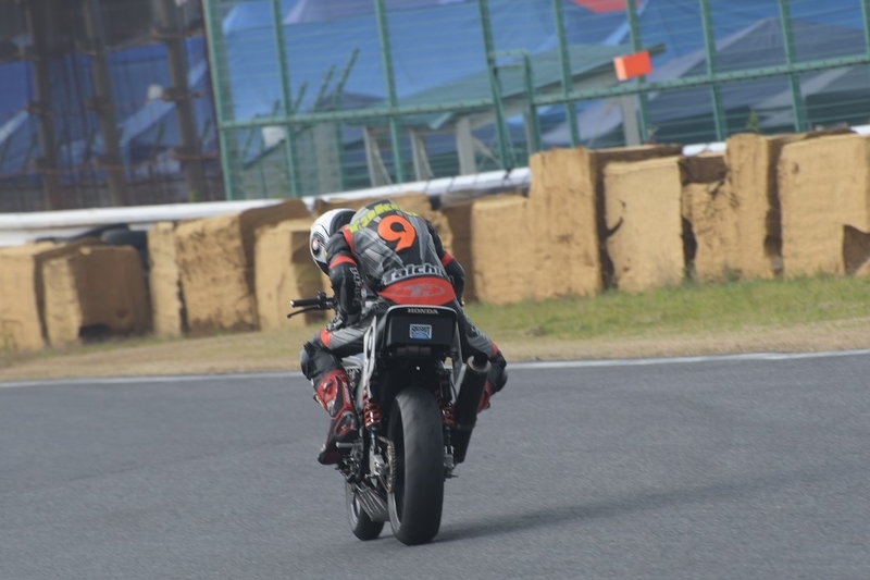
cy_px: 290
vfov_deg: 2.3
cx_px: 435
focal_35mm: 600
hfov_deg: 3.4
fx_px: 14496
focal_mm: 300
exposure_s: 1/400
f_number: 6.3
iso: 200
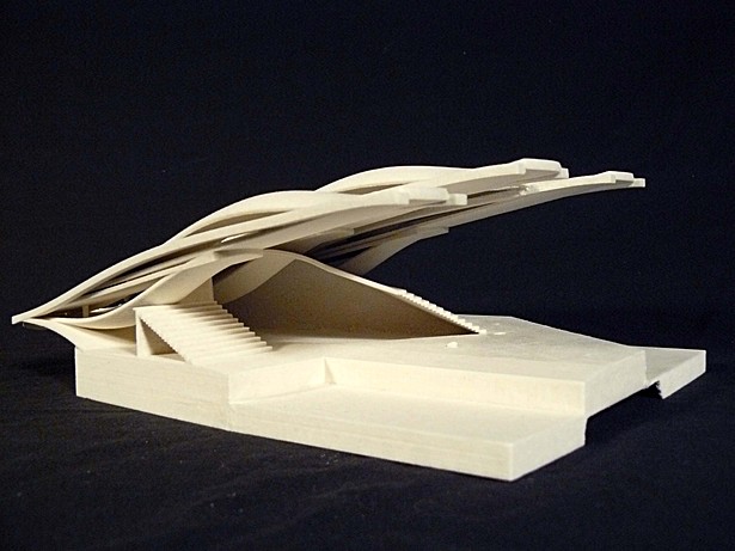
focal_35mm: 36
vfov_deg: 39.6
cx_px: 368
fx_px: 764
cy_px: 276
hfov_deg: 51.4
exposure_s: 1/40
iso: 400
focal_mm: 6
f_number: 2.8
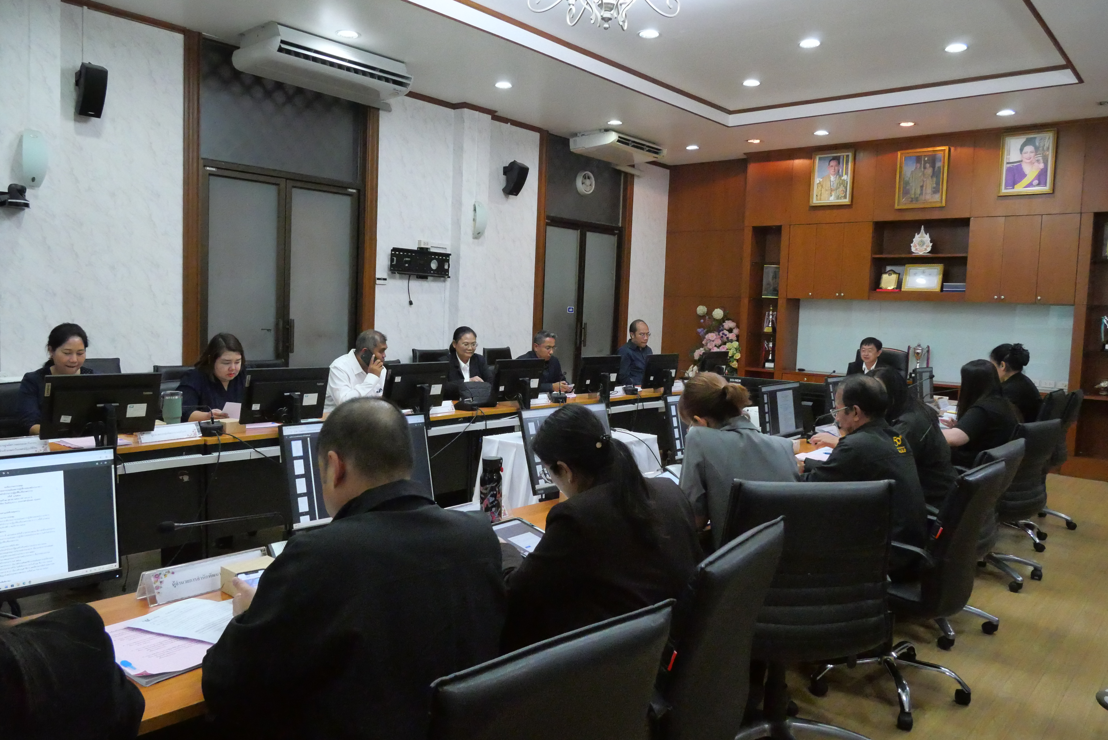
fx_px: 739
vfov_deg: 53.2
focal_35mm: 24
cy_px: 370
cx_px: 554
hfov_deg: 73.7
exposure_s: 1/125
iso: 6400
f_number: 5.6
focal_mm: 12
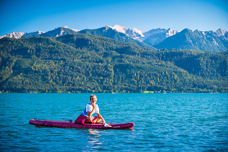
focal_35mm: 105
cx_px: 114
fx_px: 665
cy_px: 76
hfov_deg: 19.5
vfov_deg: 13.0
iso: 125
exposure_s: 1/250
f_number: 4.5
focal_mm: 105
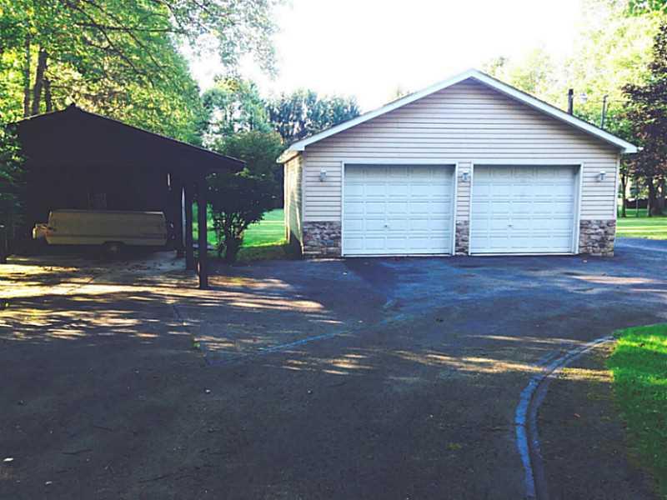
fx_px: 636
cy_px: 250
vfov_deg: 42.9
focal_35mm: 33
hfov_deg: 55.4
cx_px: 334
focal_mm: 4.12
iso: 80
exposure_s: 1/120
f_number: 2.4
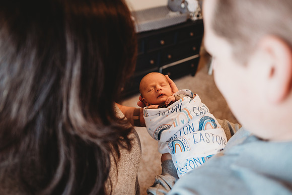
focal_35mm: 24
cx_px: 146
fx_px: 195
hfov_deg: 73.7
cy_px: 98
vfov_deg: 53.2
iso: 500
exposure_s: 1/160
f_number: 2.2
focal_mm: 24
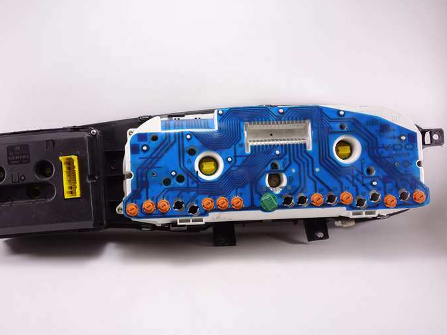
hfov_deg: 42.9
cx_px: 196
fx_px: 568
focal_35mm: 44
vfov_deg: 32.9
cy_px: 168
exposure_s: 1/60
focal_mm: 14.75
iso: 125
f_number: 2.8
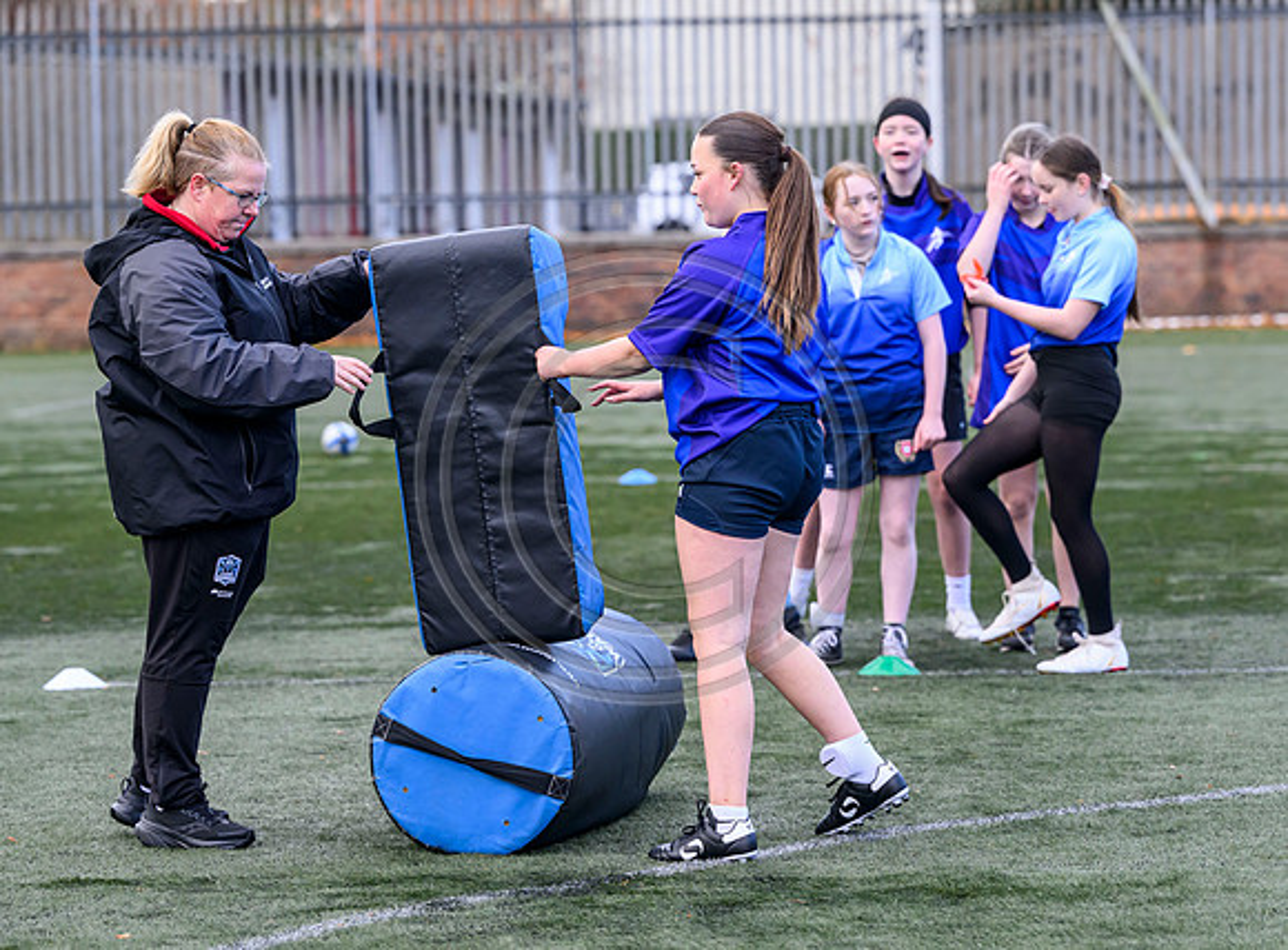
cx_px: 743
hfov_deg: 11.5
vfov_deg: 8.5
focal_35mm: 172
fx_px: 6375
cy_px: 543
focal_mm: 130
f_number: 4
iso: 1600
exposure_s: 1/1250
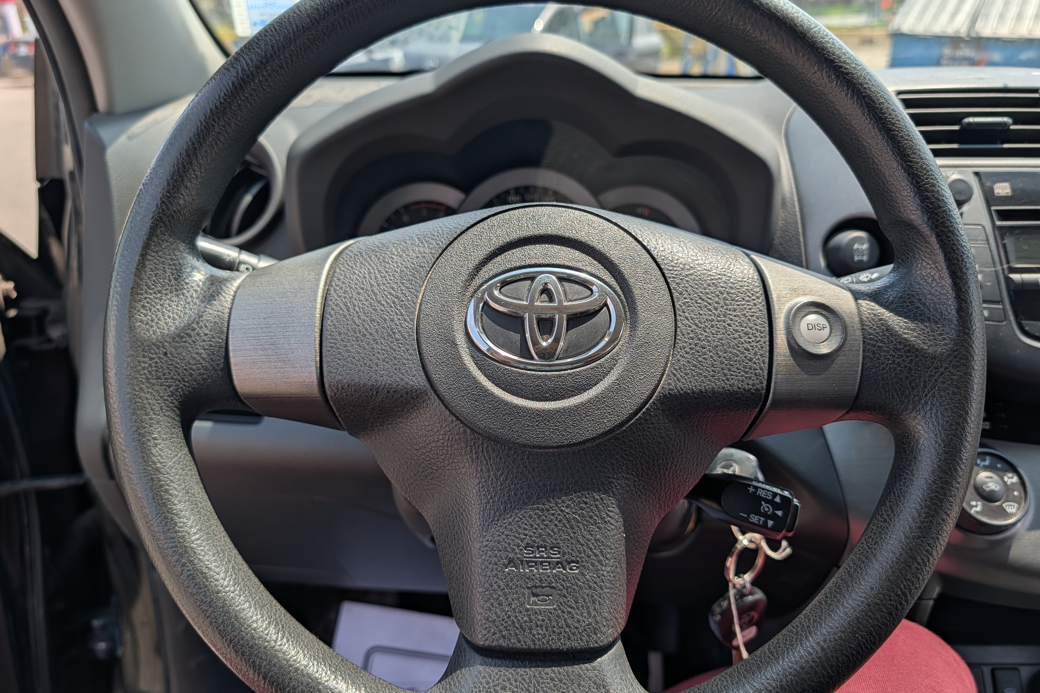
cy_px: 349
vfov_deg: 49.5
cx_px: 532
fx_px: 751
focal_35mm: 26
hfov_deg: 69.4
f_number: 1.68
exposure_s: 1/598
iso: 19
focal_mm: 6.9
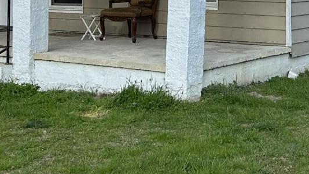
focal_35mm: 98
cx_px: 297
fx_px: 803
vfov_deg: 12.0
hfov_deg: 21.2
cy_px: -59
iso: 80
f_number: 1.78
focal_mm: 6.86
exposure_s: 1/2660
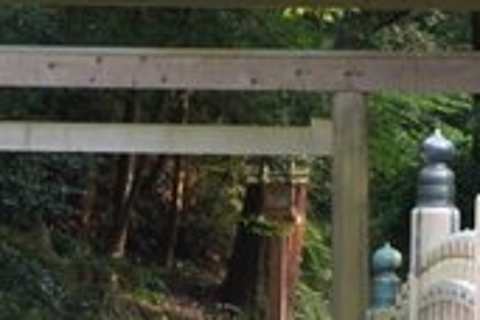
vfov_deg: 1.9
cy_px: 222
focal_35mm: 726
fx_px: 9679
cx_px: 93
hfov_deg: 2.8
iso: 640
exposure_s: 1/160
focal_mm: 92
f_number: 5.6
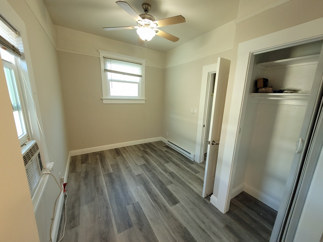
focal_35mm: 13
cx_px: 162
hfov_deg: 106.2
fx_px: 121
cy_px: 121
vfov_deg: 89.9
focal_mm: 1.74
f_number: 2.2
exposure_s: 1/59
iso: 250
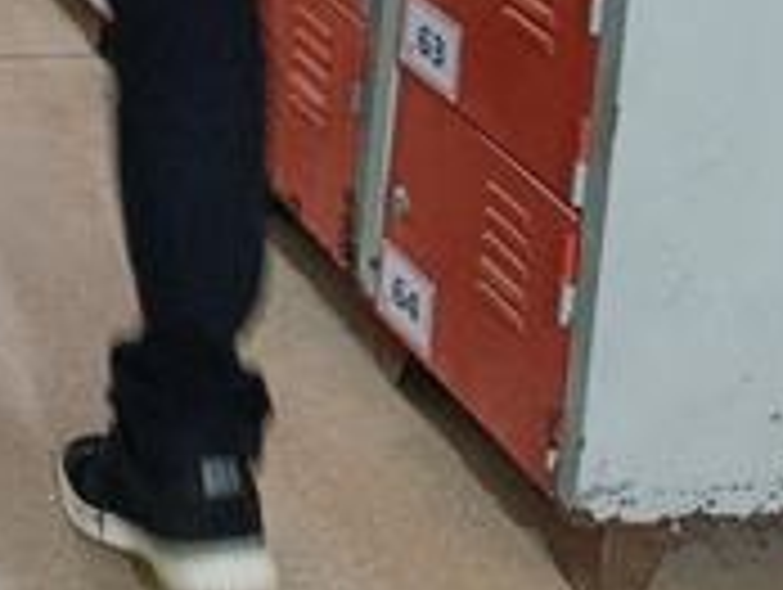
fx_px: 2401
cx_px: -742
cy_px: -676
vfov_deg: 12.1
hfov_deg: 15.2
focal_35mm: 106
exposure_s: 1/30
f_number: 1.65
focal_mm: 6.11
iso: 1327
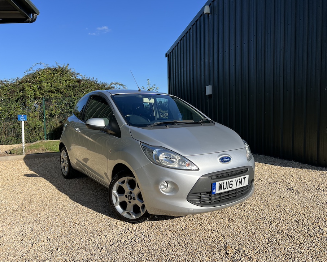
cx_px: 164
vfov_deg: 51.5
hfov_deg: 62.2
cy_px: 132
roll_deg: +1.7
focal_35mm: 28
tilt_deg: -4.2
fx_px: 271
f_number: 1.5
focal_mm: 5.7
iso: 50
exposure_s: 1/3571
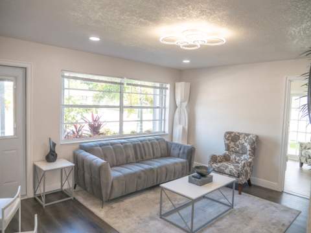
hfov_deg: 67.3
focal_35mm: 26
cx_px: 156
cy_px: 116
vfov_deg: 53.1
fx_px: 234
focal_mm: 12
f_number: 3.2
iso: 200
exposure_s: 1/200
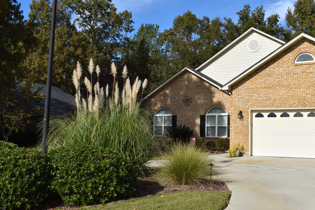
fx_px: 372
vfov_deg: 31.5
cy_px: 117
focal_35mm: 43
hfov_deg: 45.8
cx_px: 170
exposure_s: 1/200
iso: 100
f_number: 13
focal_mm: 25
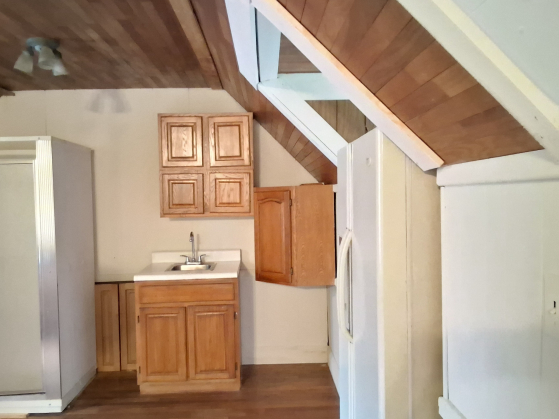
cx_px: 266
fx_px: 500
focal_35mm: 31
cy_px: 209
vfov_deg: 45.4
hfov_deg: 58.3
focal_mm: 3.98
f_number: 1.8
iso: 3200
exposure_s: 1/15
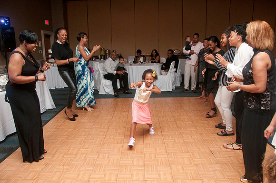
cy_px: 92
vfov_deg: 47.8
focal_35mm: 27
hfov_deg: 67.5
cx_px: 138
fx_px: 207
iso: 800
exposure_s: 1/125
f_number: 5.6
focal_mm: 18
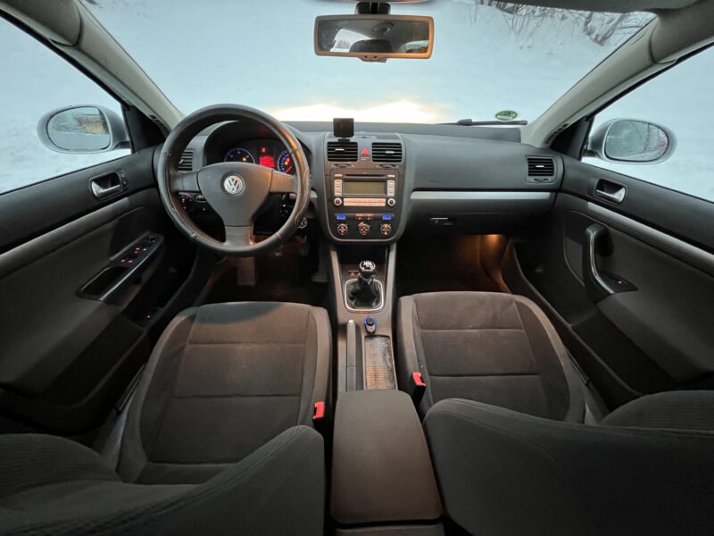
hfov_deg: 106.2
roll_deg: -1.6
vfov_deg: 89.9
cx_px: 357
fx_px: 268
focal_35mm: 13
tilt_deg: -35.0
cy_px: 268
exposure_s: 1/25
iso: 1000
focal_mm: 1.57
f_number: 1.8
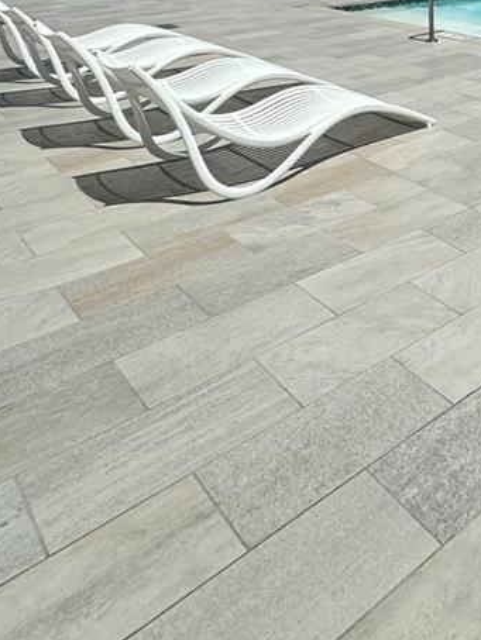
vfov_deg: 41.3
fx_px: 685
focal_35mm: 37
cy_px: -45
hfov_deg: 33.4
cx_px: 537
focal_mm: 2.22
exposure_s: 1/3906
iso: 50
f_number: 2.2
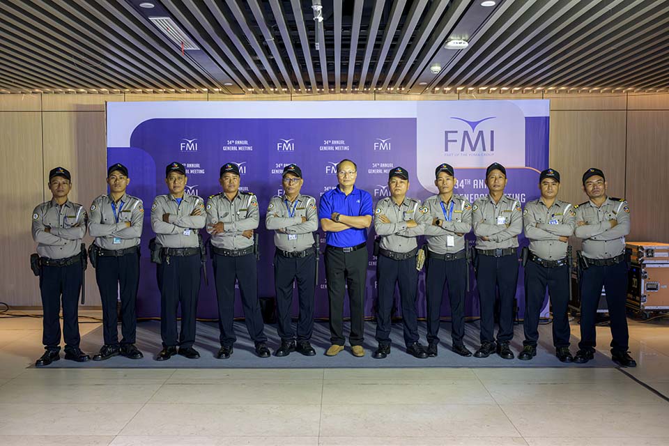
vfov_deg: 38.9
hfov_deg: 55.8
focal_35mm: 34
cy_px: 223
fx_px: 632
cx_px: 334
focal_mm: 34
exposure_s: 1/250
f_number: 6.3
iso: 2200
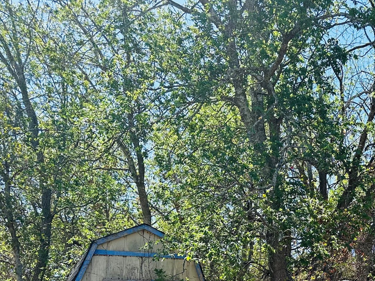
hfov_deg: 37.9
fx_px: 509
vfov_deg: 29.5
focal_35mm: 47
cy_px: 258
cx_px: 333
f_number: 1.78
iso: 80
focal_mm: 6.86
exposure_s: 1/1040
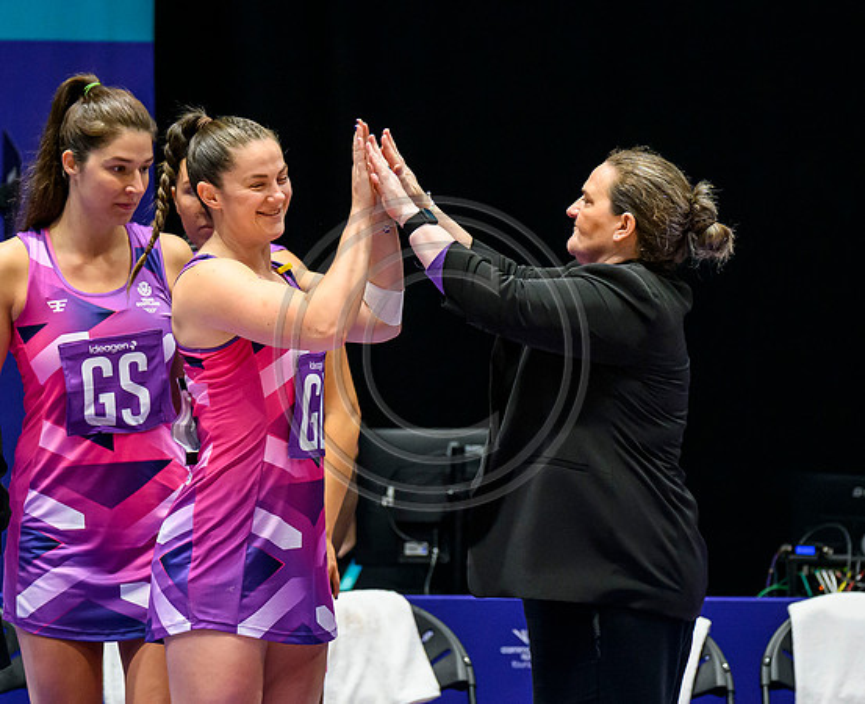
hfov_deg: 4.5
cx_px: 548
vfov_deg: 3.7
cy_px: 420
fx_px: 11029
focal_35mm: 428
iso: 4000
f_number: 3.2
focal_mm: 200
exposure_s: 1/1600
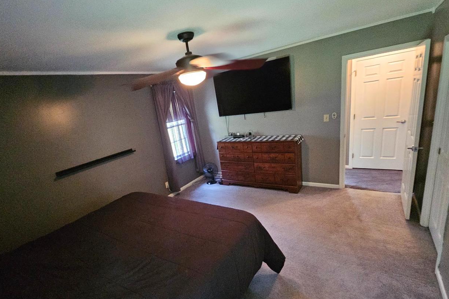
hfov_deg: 96.5
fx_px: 200
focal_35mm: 16
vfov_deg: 73.5
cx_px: 205
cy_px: 167
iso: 800
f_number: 2.2
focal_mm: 2.2
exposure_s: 1/24
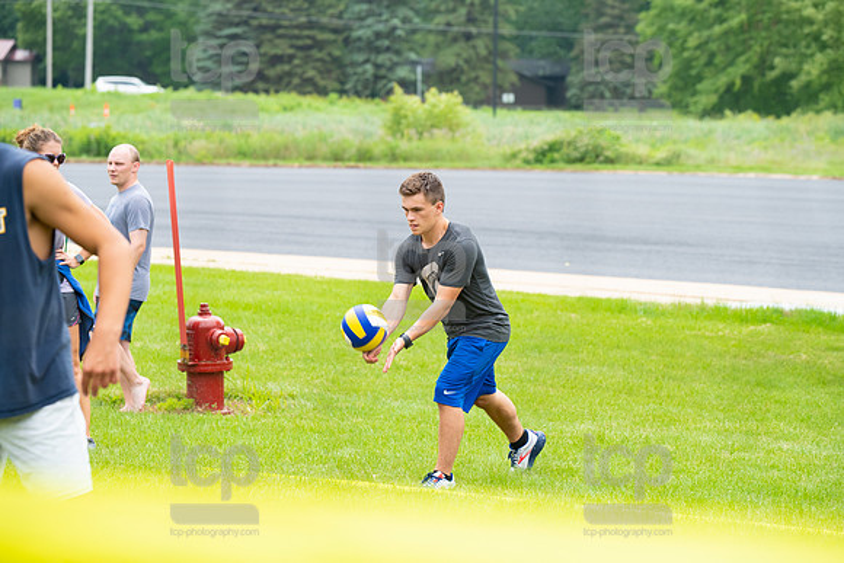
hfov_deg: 16.8
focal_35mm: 122
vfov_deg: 11.2
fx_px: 2861
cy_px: 282
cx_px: 422
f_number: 4.5
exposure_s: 1/1000
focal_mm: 122
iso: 640
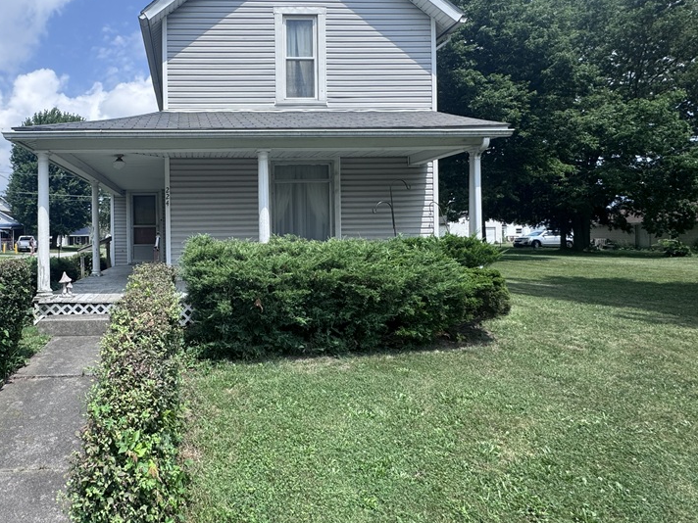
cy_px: 238
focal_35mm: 21
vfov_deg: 63.3
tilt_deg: -0.6
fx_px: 423
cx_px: 203
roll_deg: +1.1
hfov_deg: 75.1
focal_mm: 2.22
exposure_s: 1/1395
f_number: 2.2
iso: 40
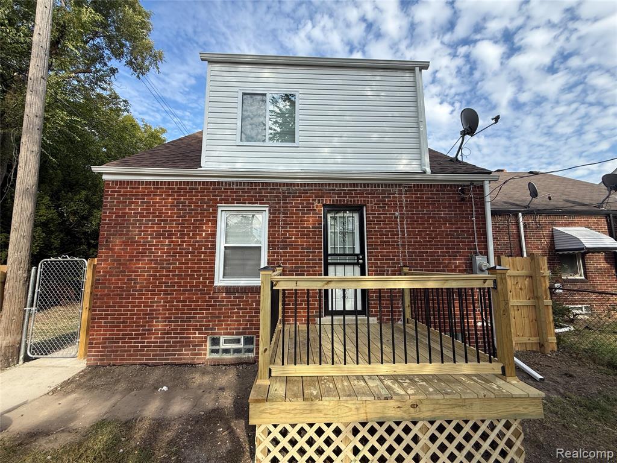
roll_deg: -0.4
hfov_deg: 102.1
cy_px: 232
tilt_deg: +7.4
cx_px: 308
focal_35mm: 14
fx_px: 250
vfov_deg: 85.7
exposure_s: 1/613
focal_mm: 2.22
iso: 50
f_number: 2.2
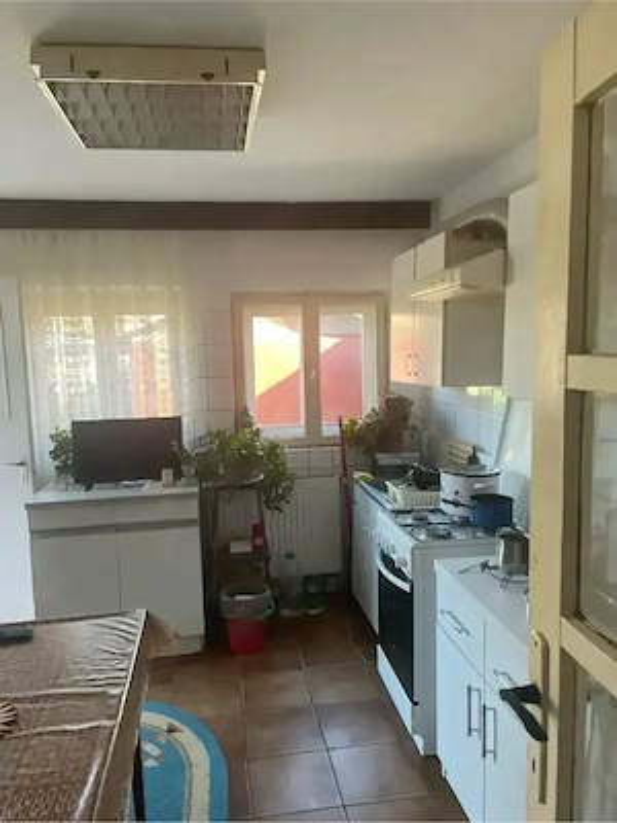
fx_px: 618
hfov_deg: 53.1
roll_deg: +1.6
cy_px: 412
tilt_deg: -3.7
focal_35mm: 26
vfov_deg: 67.3
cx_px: 308
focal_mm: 4.2
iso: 100
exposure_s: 1/100
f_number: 1.6
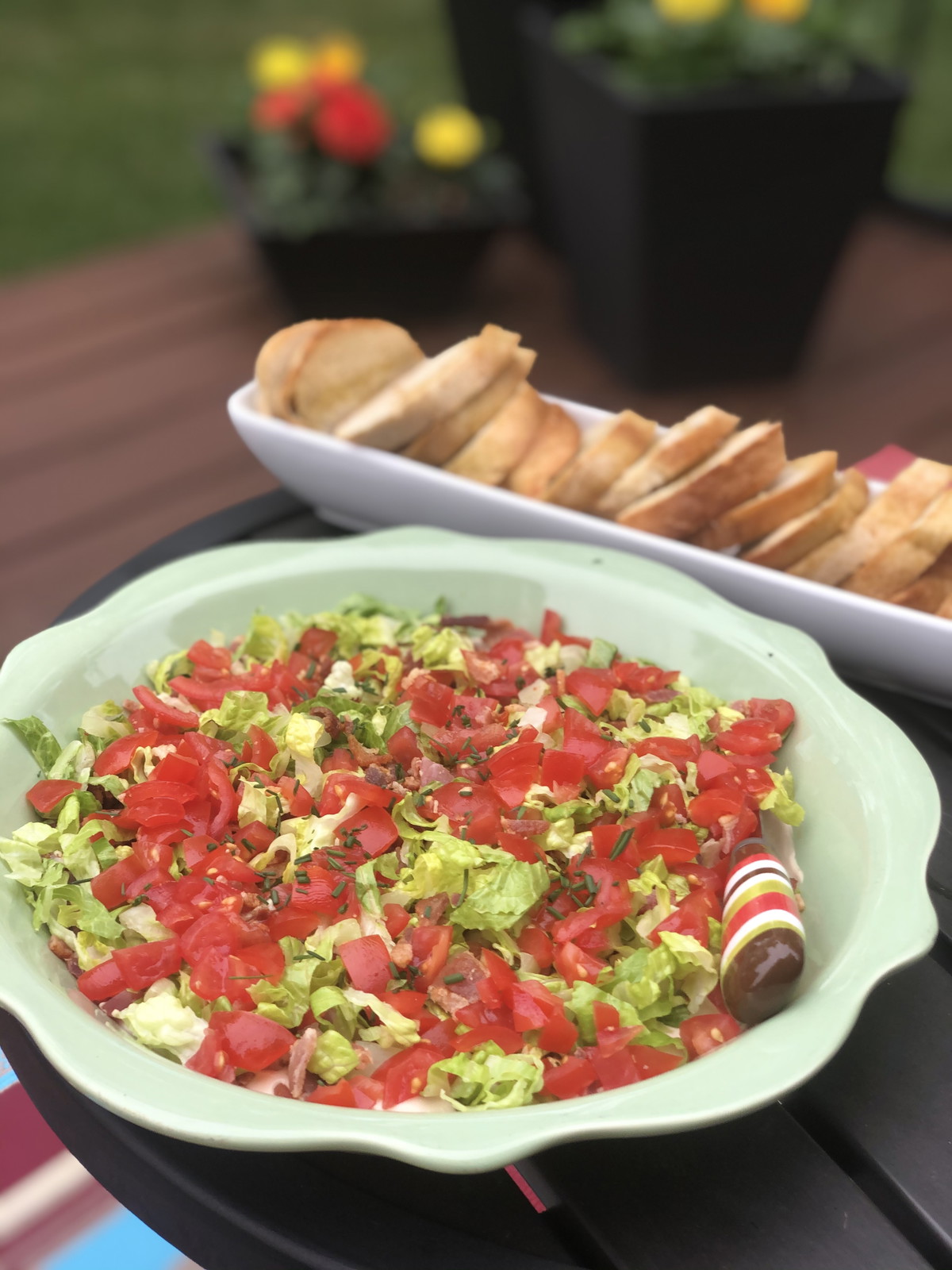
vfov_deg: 36.8
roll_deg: -2.5
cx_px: 476
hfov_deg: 28.0
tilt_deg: -30.6
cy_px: 635
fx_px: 1907
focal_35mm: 52
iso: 16
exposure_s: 1/122
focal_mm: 6
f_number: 2.4
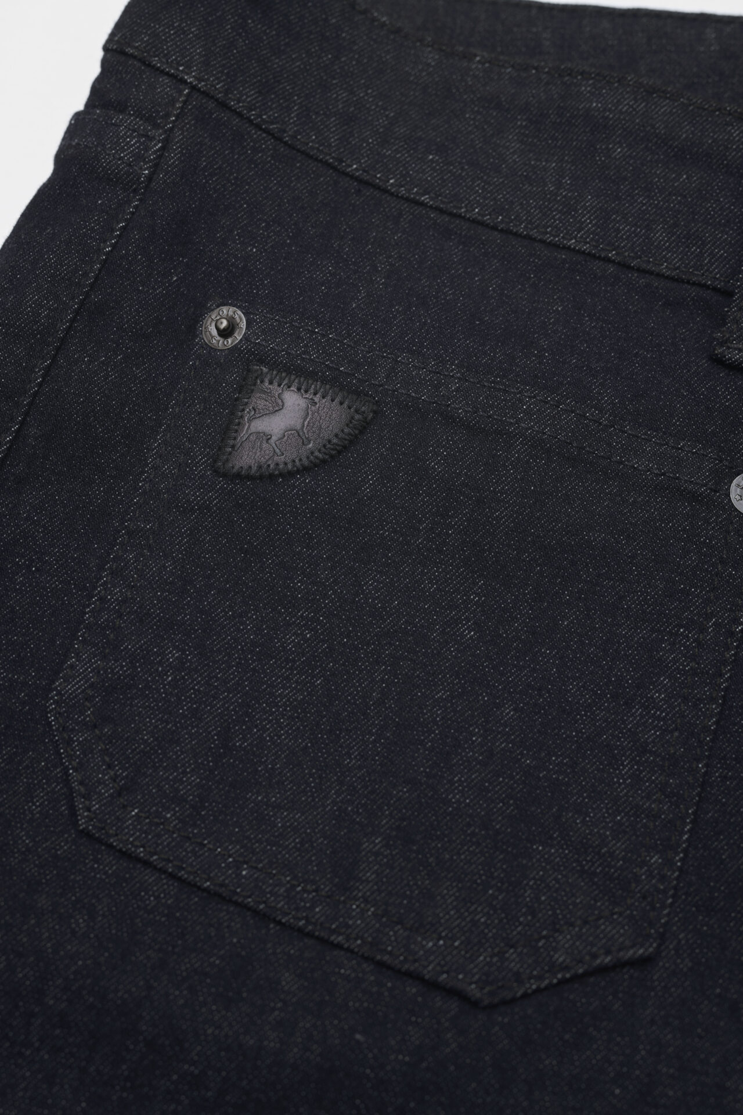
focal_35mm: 50
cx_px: 372
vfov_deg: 39.6
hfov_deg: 27.0
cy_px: 558
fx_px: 1548
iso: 100
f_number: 10
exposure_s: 1/160
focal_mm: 50
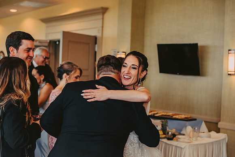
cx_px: 118
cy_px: 78
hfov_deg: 39.6
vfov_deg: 27.0
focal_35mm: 50
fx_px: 326
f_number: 2.8
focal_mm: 50
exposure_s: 1/320
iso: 320
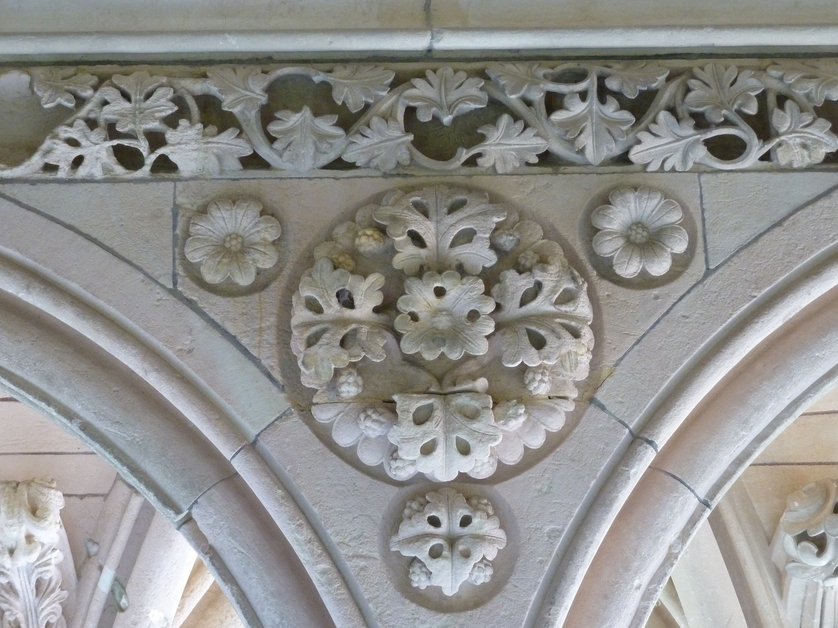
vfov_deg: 18.9
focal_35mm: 78
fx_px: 1888
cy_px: 314
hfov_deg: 25.0
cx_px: 419
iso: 400
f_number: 4.2
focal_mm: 12.8
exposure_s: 1/20
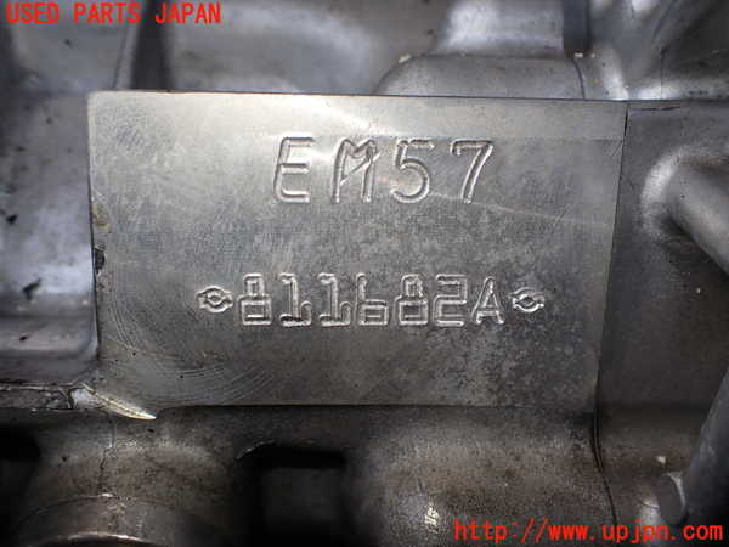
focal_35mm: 30
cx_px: 364
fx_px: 632
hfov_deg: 60.0
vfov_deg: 46.8
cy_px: 274
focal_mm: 5.4
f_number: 2.3
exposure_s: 1/125
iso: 100
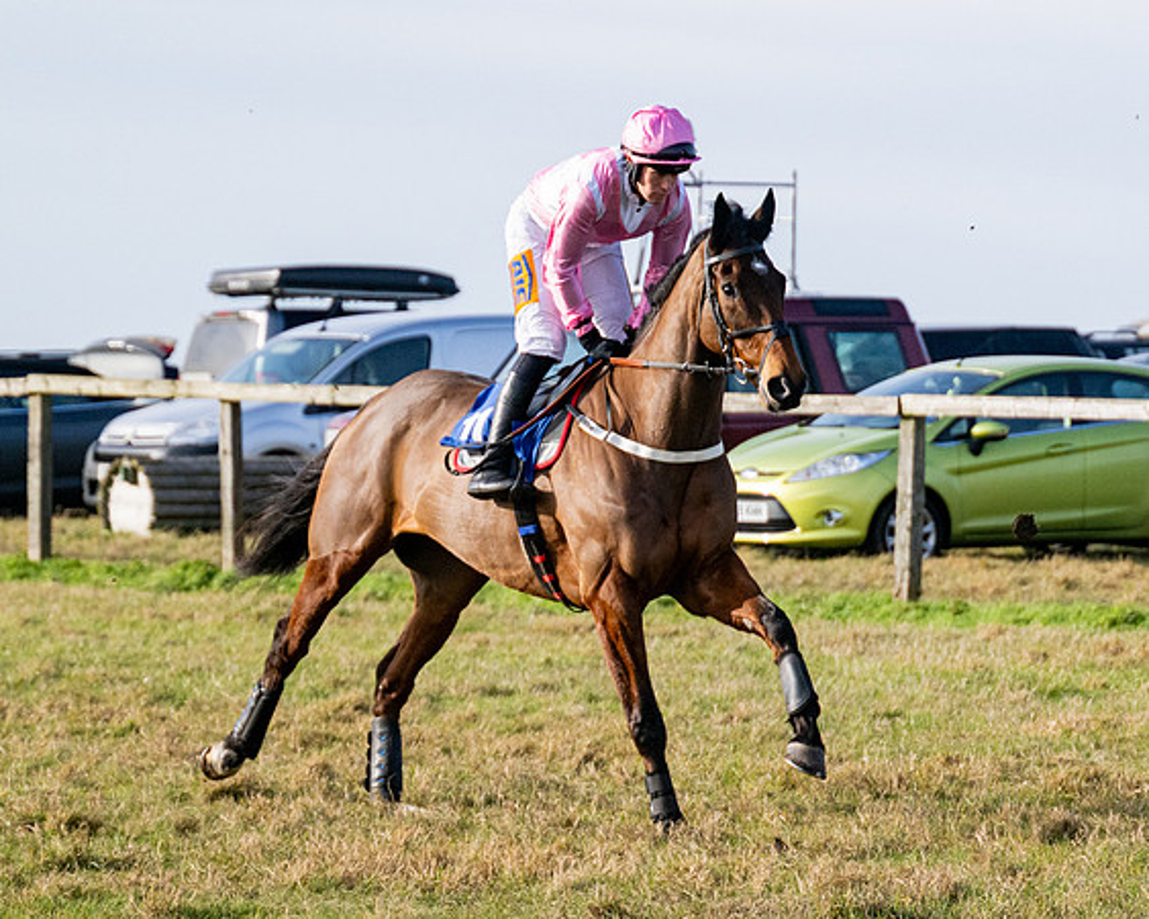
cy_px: 490
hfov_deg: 7.2
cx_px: 786
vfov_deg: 5.8
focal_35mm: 267
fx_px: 9081
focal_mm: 120
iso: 400
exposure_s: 1/5000
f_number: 4
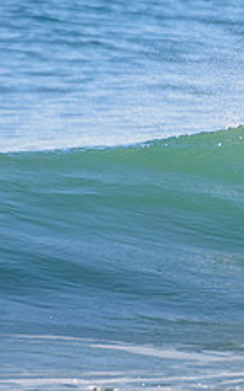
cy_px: 71
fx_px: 17612
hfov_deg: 0.8
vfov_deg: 1.3
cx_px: 598
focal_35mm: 1651
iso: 110
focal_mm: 500
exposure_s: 1/2000
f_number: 5.6
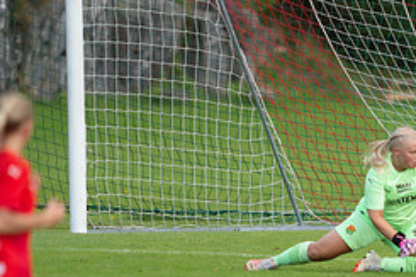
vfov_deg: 1.4
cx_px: 380
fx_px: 11478
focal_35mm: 994
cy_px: 233
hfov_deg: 2.1
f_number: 4
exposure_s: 1/1250
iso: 400
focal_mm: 420
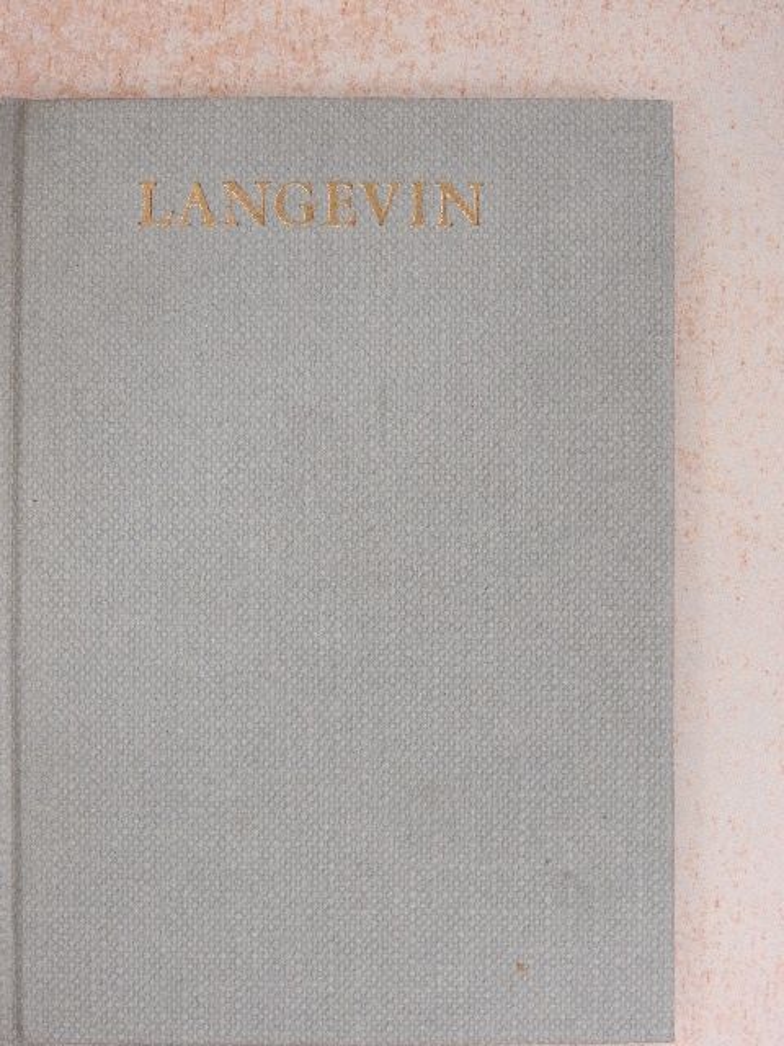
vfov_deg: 27.8
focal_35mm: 70
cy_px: 523
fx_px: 2114
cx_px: 392
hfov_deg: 21.0
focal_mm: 12.5
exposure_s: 1/80
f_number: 4.5
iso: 1000
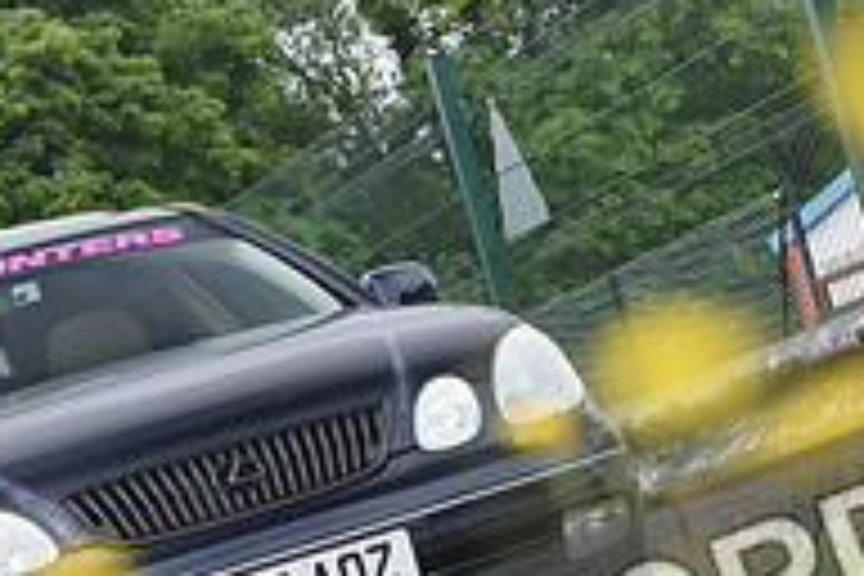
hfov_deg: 9.7
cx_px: 594
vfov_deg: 6.4
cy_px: 785
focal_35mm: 211
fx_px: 5064
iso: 1100
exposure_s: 1/1000
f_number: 5
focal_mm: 70
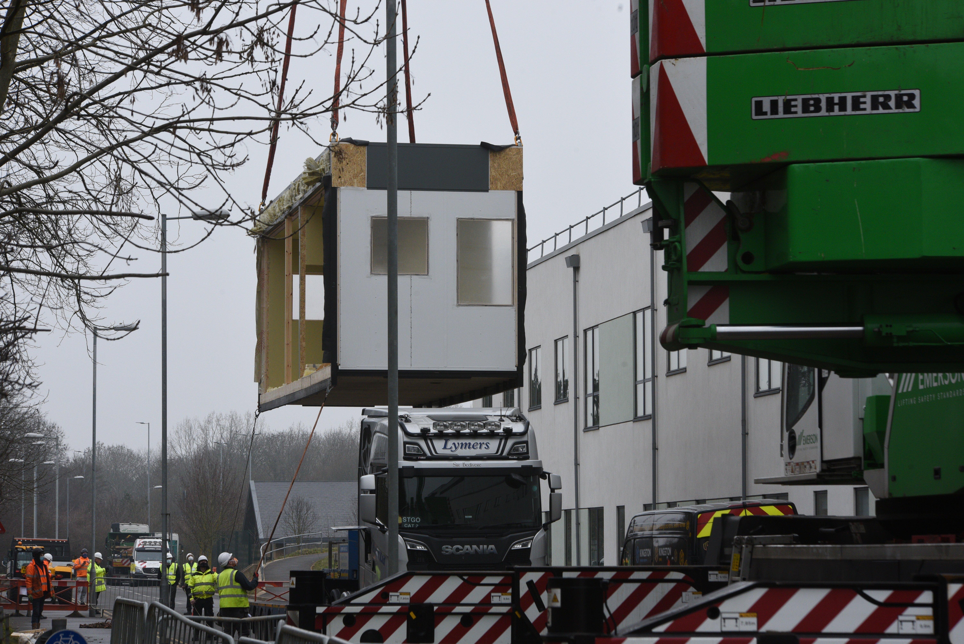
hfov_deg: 18.3
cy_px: 322
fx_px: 3000
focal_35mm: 112
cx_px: 482
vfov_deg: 12.2
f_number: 11
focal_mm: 112
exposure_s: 1/200
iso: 800
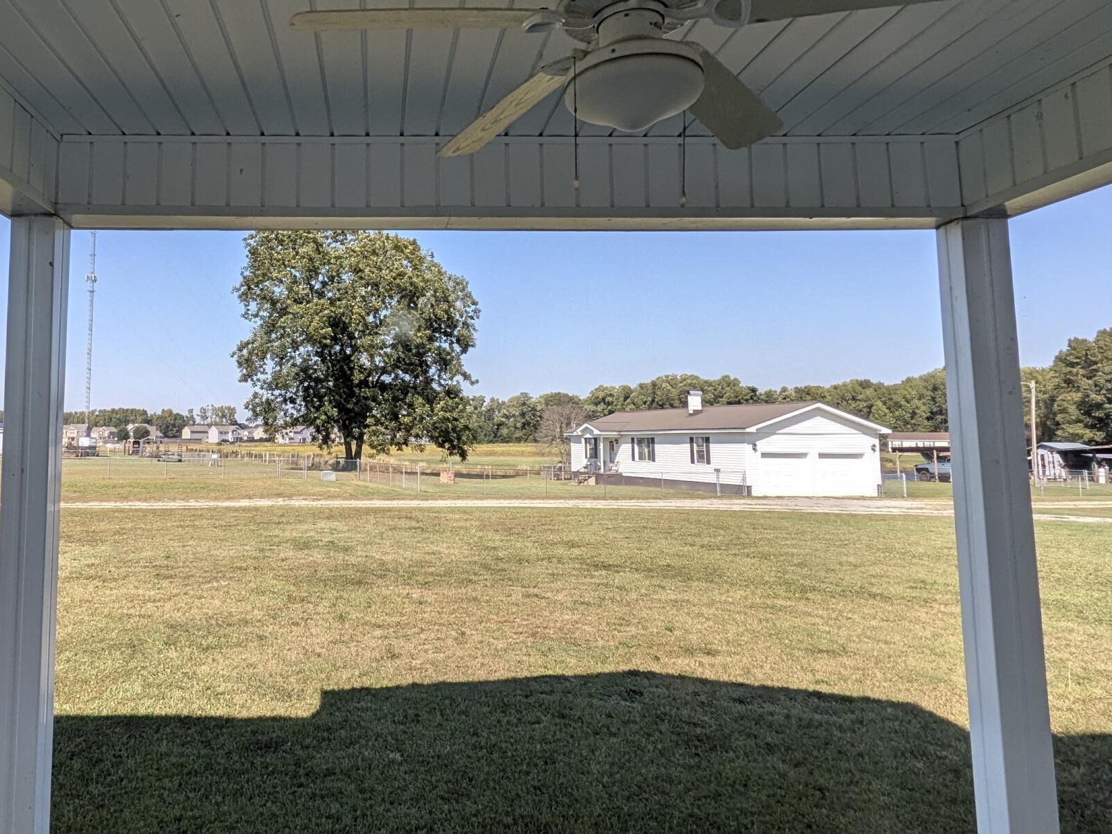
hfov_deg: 65.5
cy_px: 357
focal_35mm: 26
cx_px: 368
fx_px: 835
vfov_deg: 52.9
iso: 51
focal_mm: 1.85
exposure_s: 1/1119
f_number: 2.2
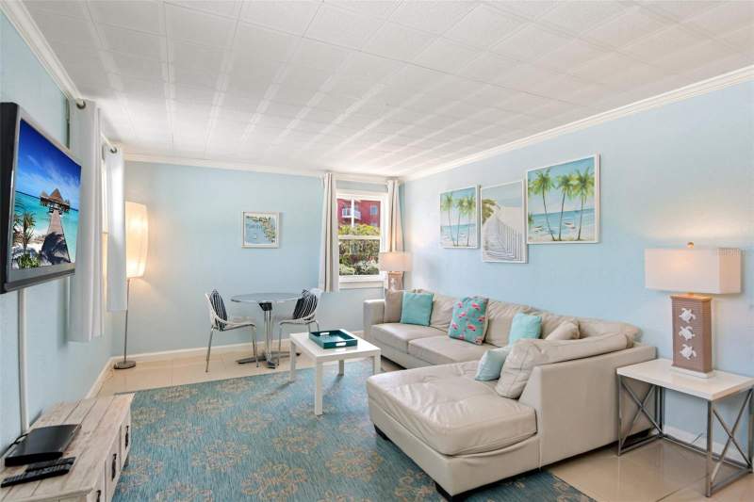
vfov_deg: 64.5
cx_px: 377
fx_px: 398
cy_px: 251
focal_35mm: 19
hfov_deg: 86.9
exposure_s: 1/60
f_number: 8
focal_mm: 19
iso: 400
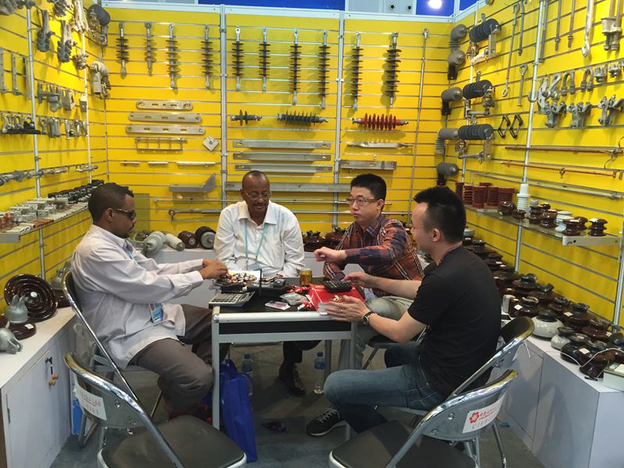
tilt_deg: -10.3
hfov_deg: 61.7
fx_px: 523
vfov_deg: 48.2
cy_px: 234
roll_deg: -2.4
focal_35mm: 29
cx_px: 312
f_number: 2.2
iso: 100
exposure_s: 1/30
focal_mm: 4.15
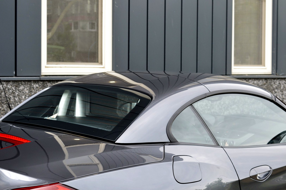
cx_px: 143
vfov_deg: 18.2
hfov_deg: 27.0
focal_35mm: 75
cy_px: 95
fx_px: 595
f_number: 8
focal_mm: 50
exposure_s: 1/60
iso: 400
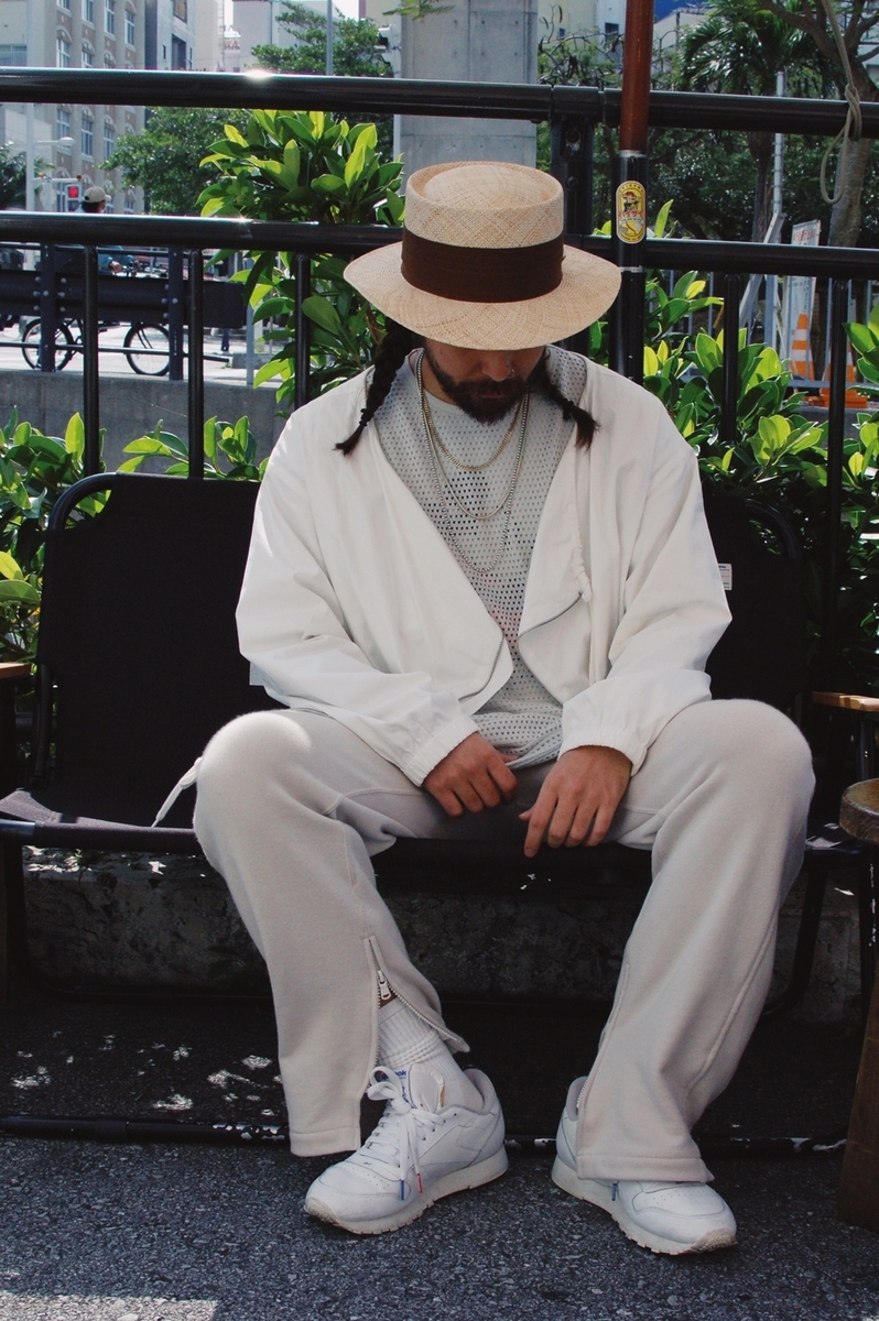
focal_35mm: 52
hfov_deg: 25.7
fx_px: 1926
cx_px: 440
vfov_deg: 37.9
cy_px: 660
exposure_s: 1/640
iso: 800
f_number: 13
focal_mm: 35
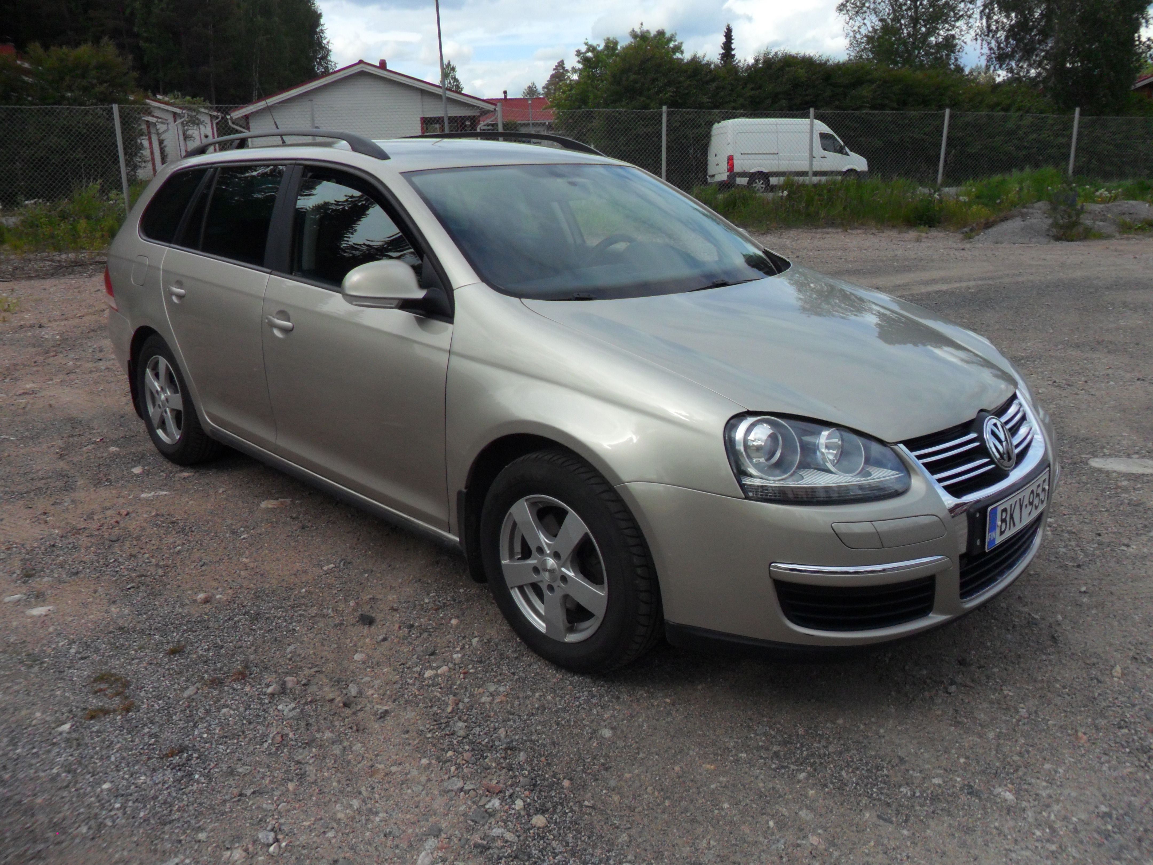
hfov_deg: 65.3
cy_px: 432
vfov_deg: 51.4
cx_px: 576
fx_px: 899
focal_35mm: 27
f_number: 8.9
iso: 80
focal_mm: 4.9
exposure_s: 1/180
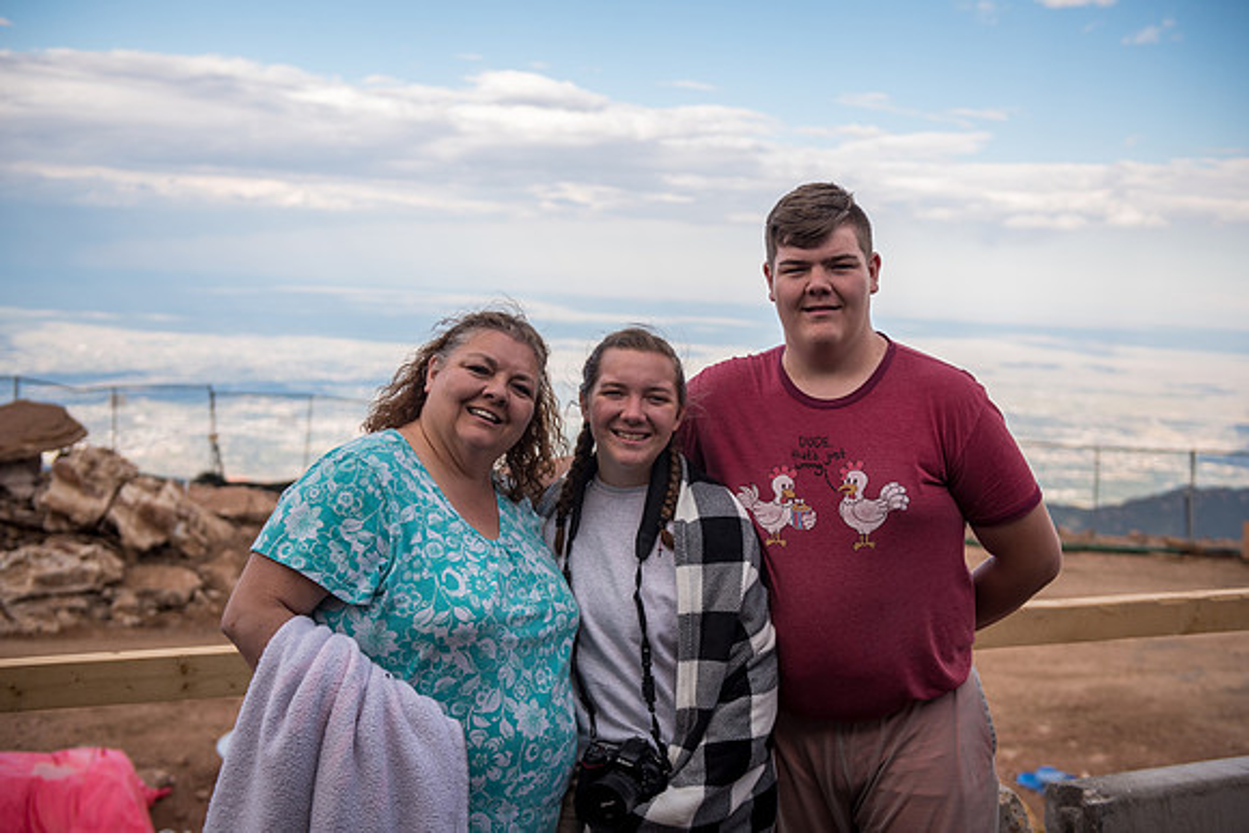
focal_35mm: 45
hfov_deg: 43.6
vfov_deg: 29.9
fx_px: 1562
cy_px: 416
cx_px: 624
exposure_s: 1/640
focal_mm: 45
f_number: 2.8
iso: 100
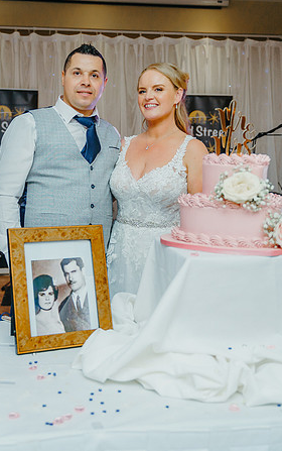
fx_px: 577
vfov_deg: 42.6
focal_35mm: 47
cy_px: 205
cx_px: 119
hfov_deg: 27.4
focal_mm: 28
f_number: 2.8
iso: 1600
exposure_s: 1/200
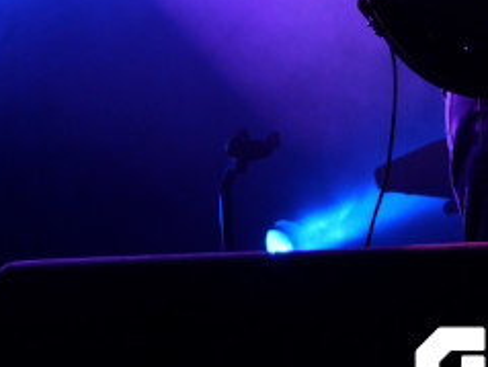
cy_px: -78
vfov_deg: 6.1
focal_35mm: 242
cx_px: 539
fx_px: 3415
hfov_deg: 8.1
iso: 1000
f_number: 4.2
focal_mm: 45
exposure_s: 1/100
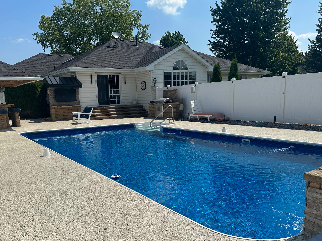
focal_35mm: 30
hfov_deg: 59.6
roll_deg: +0.5
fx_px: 279
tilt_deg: -9.8
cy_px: 145
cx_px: 135
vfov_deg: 46.5
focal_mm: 6.86
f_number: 1.78
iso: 80
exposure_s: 1/8929
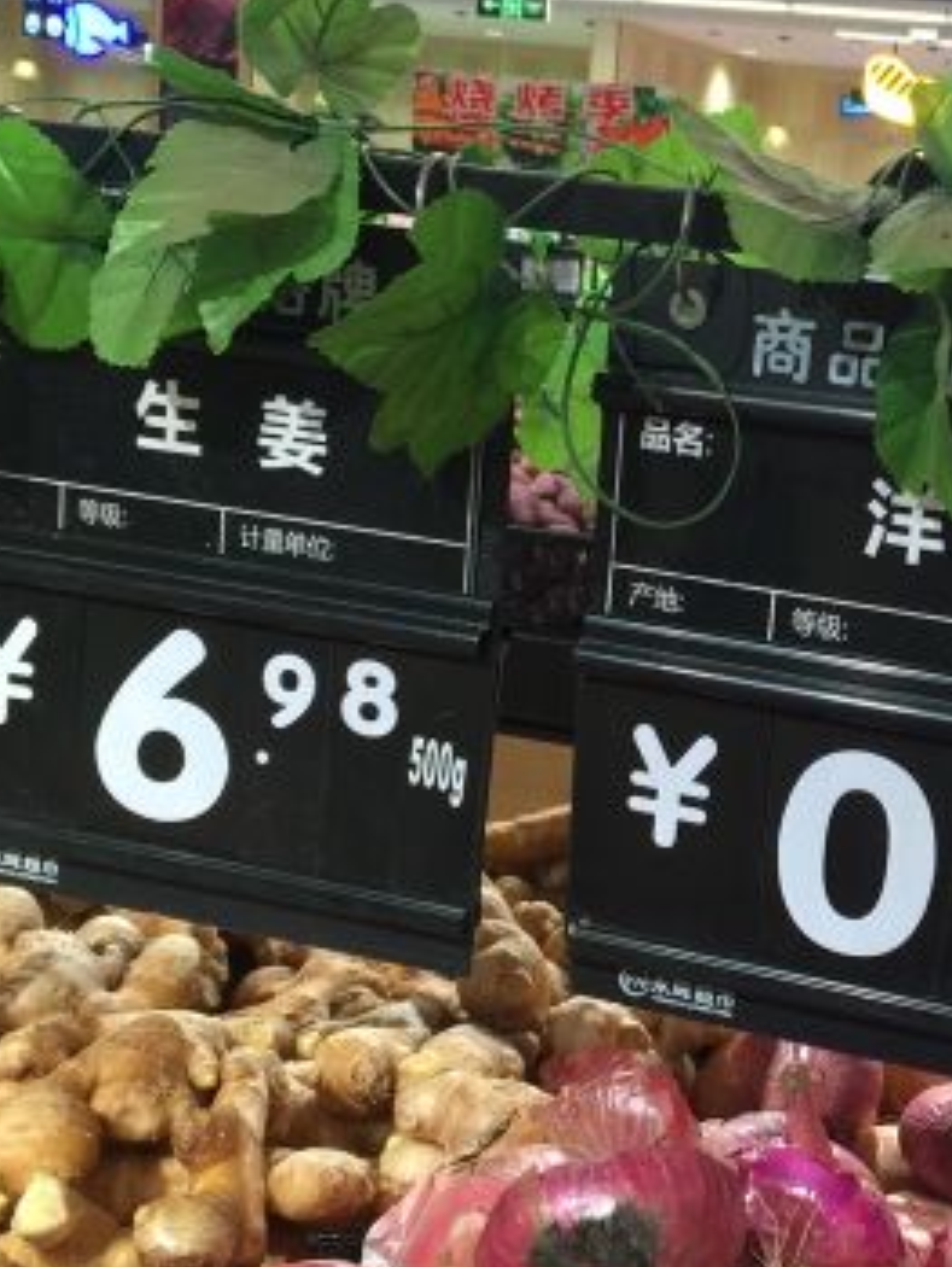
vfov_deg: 33.2
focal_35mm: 58
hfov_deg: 24.4
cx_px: 892
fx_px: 2124
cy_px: 666
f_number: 2.2
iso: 50
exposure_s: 1/33
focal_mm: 4.15
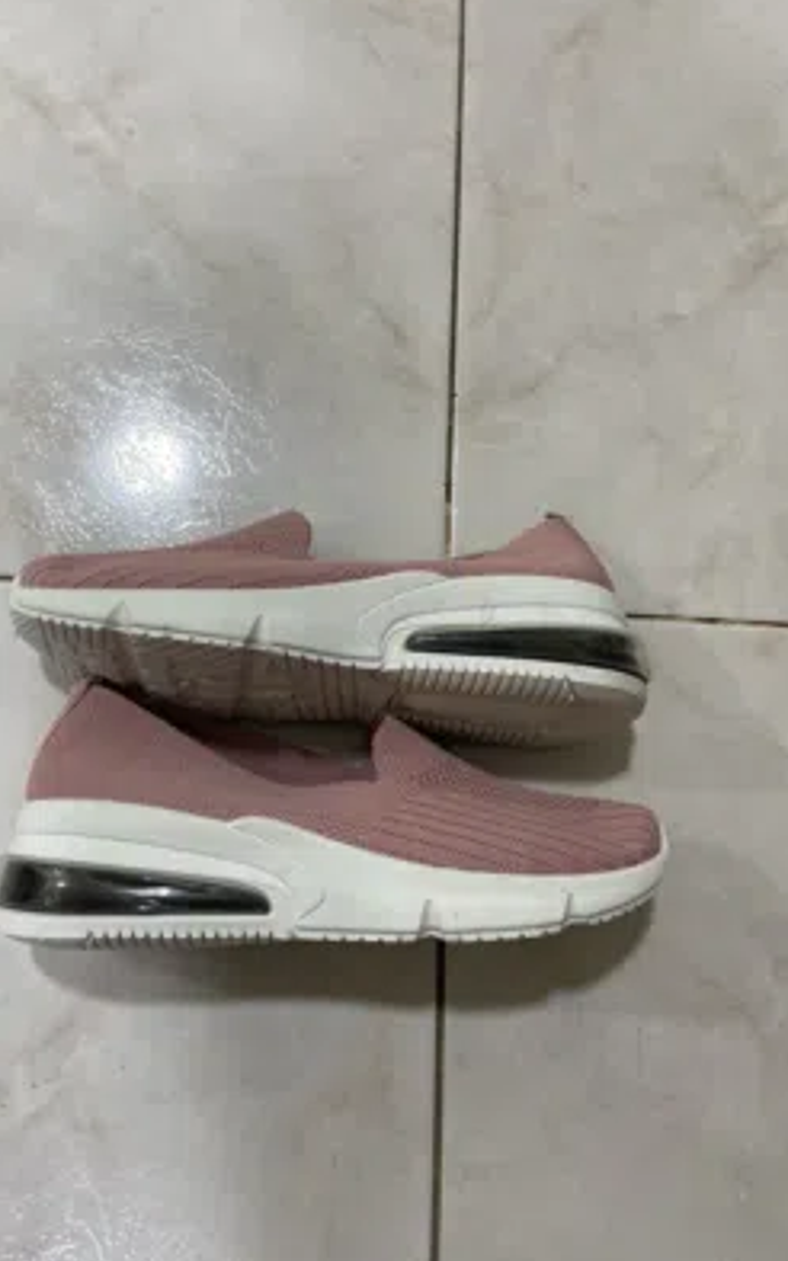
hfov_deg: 44.4
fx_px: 963
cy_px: 630
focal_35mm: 28
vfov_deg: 66.5
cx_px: 336
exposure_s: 1/100
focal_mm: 4.25
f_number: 1.8
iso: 100
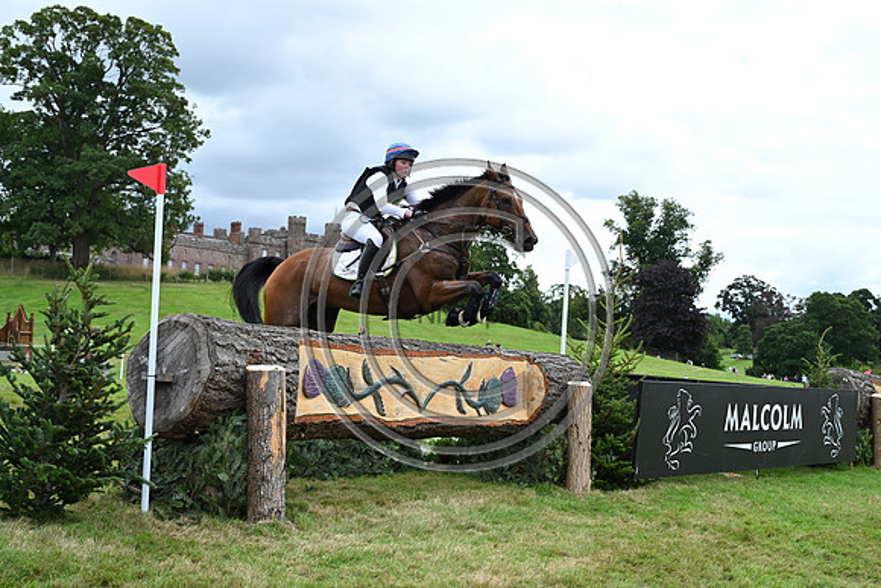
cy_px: 294
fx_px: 1224
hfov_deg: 39.6
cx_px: 440
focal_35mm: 50
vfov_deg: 27.0
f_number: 5.6
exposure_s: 1/1250
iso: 720
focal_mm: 50
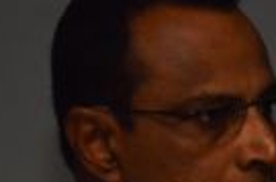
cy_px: 276
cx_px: 288
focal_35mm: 467
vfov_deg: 2.9
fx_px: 3568
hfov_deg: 4.4
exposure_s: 1/125
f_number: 5.3
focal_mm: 70
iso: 400
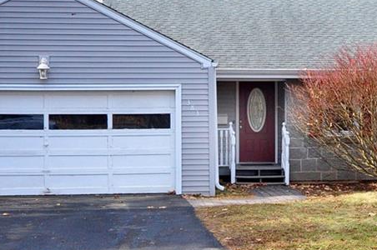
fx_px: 711
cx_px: 254
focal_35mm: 68
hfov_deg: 29.5
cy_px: 76
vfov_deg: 19.9
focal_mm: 20
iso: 640
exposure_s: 1/500
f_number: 7.1
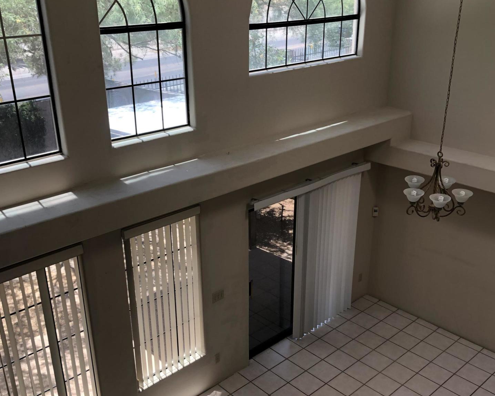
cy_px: 219
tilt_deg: -25.7
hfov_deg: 47.9
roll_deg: +0.7
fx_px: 557
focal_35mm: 38
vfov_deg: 39.1
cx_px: 248
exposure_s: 1/127
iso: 20
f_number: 1.8
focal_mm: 3.99
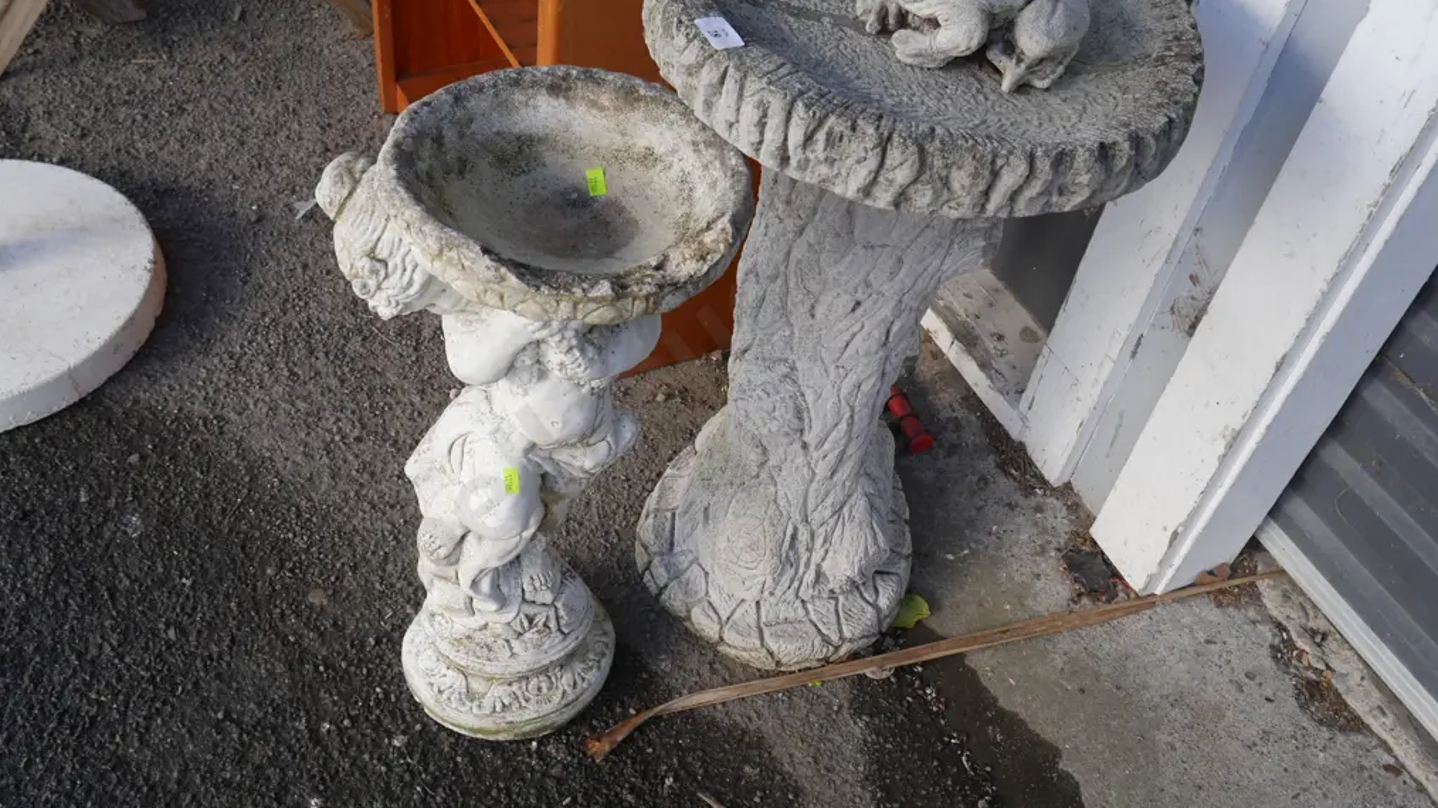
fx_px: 1258
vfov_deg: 35.5
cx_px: 713
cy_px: 337
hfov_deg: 59.5
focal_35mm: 33
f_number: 5.6
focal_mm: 15
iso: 200
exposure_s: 1/250
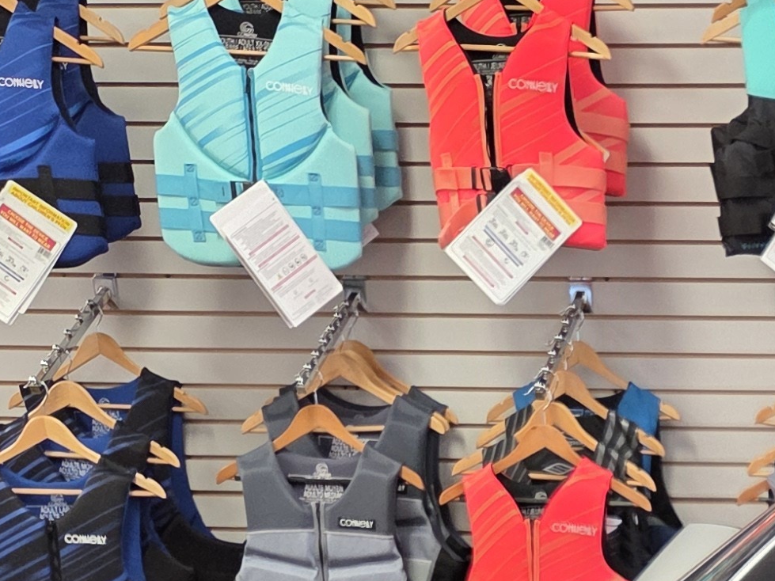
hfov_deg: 19.1
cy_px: 1112
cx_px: 1045
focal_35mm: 94
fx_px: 2104
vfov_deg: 13.7
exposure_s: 1/120
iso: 250
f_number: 1.8
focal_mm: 5.4
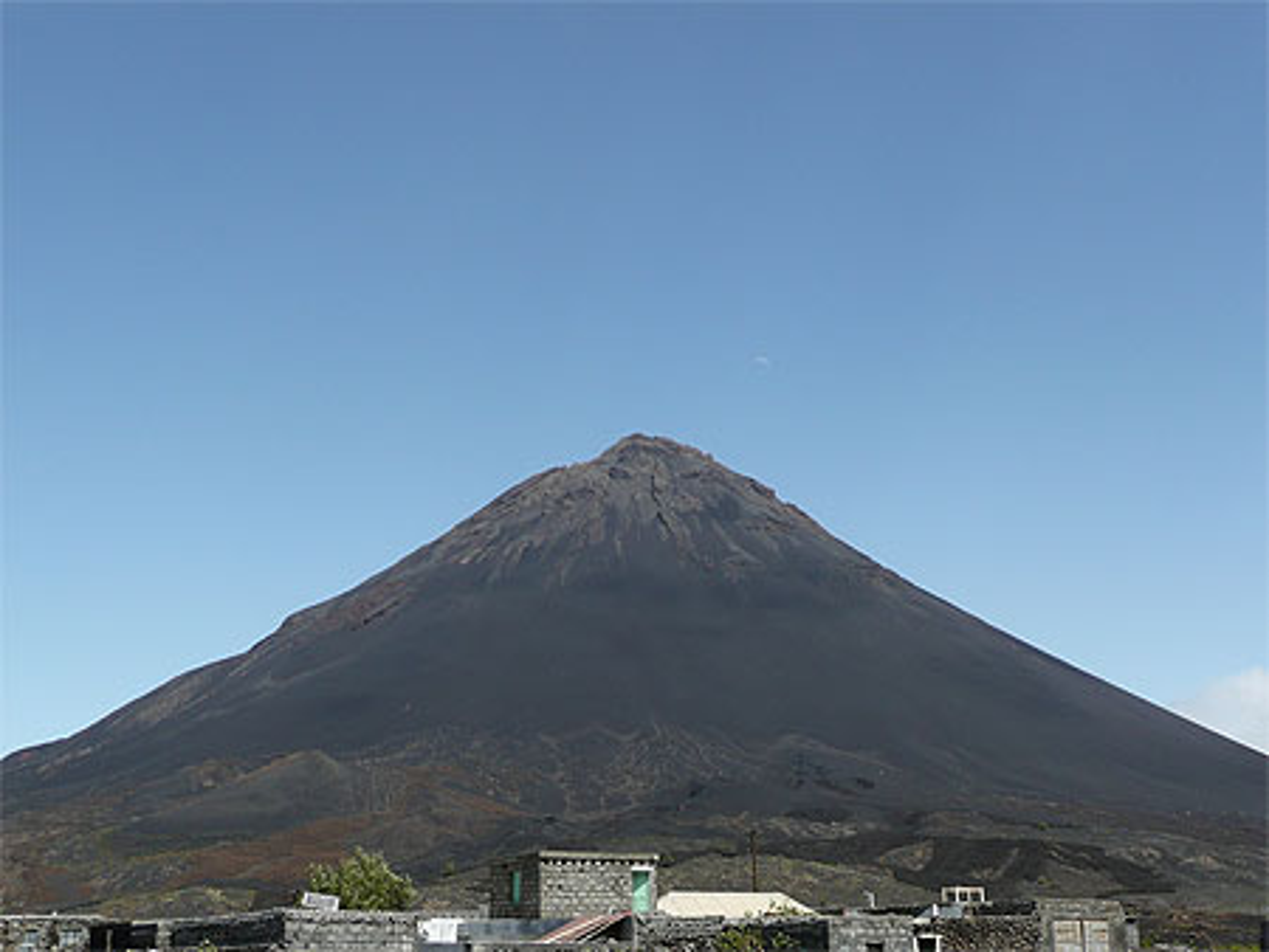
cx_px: 634
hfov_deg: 42.1
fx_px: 1651
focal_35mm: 45
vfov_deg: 32.2
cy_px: 476
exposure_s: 1/800
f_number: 4.1
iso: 100
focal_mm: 7.3
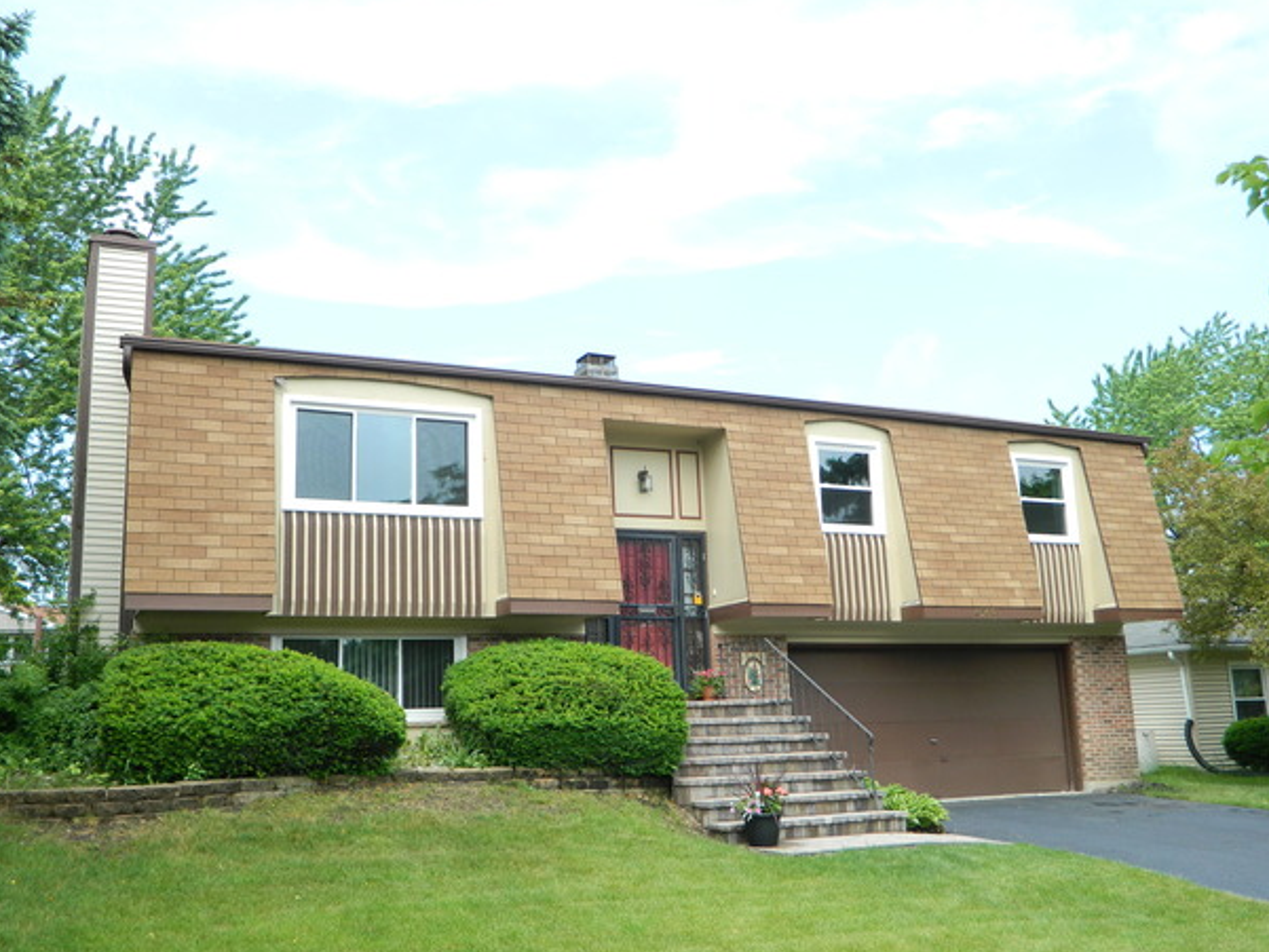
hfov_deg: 55.3
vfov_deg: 43.0
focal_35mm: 33
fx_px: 1210
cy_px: 496
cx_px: 612
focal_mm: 5.6
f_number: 3.2
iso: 110
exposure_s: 1/400
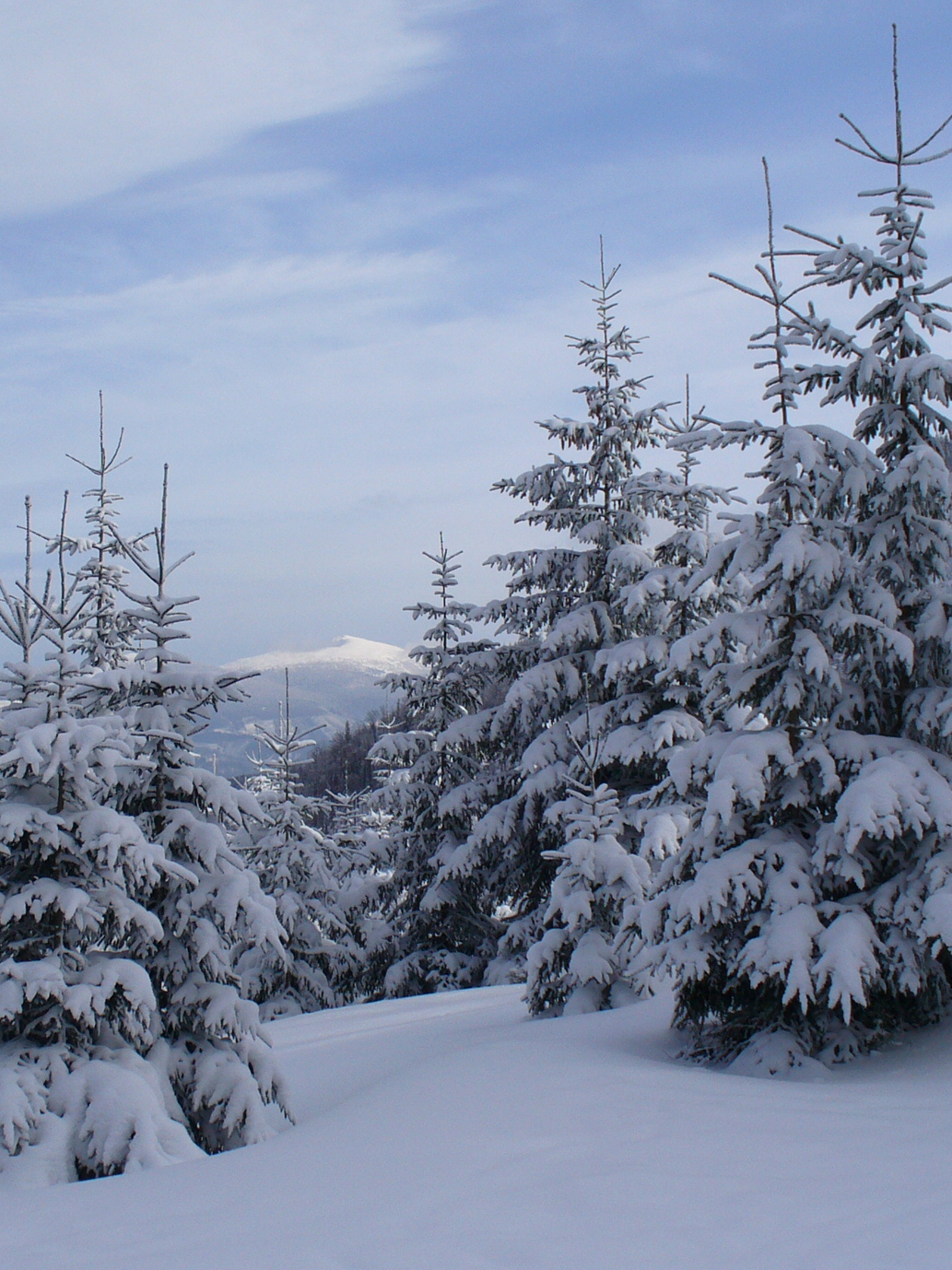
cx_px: 388
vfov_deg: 34.9
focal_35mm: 55
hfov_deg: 26.5
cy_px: 606
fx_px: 2017
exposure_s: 1/640
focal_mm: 6.1
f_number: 5.6
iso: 80
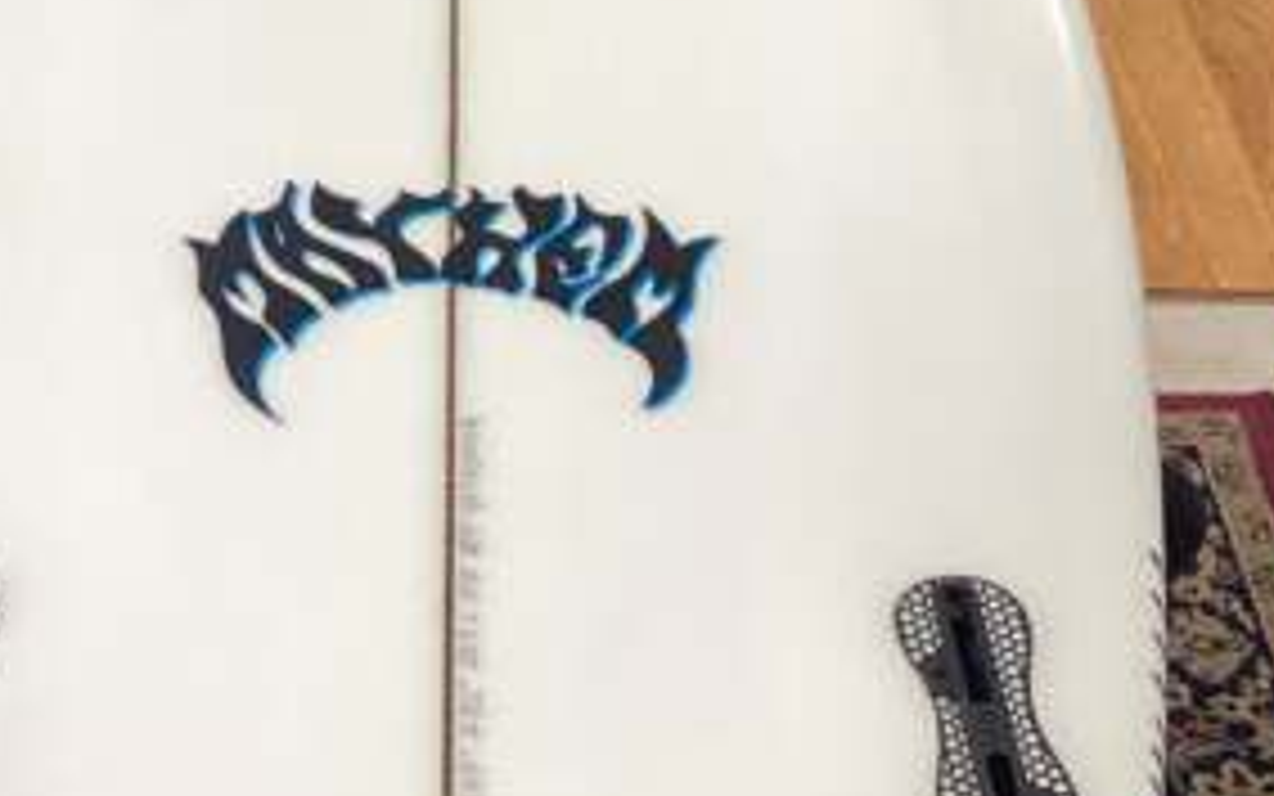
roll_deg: -0.4
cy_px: 216
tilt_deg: -32.1
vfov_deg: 14.0
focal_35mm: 93
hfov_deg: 22.3
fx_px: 3230
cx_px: 531
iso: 80
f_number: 2.4
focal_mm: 3.3
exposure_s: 1/100
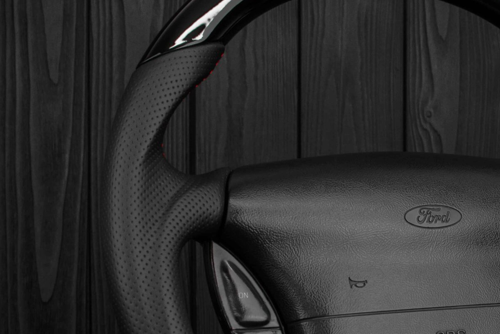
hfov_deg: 18.1
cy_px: 258
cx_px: 403
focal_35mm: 112
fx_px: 1557
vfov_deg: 12.2
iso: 500
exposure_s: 1/125
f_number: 6.3
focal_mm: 35
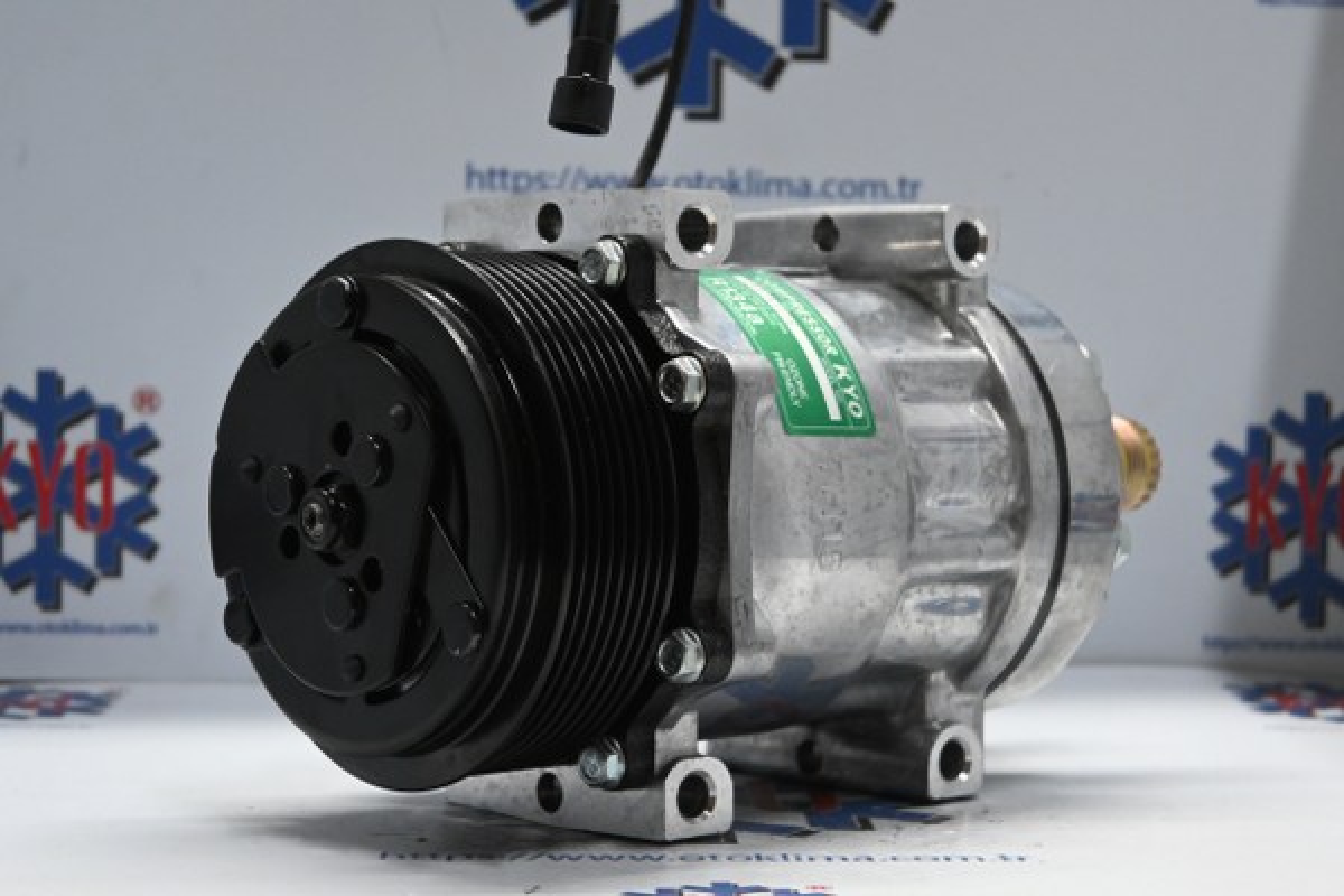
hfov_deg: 27.0
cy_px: 448
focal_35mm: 75
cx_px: 672
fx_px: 2800
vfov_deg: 18.2
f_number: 6.3
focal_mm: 50
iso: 2200
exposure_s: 1/80
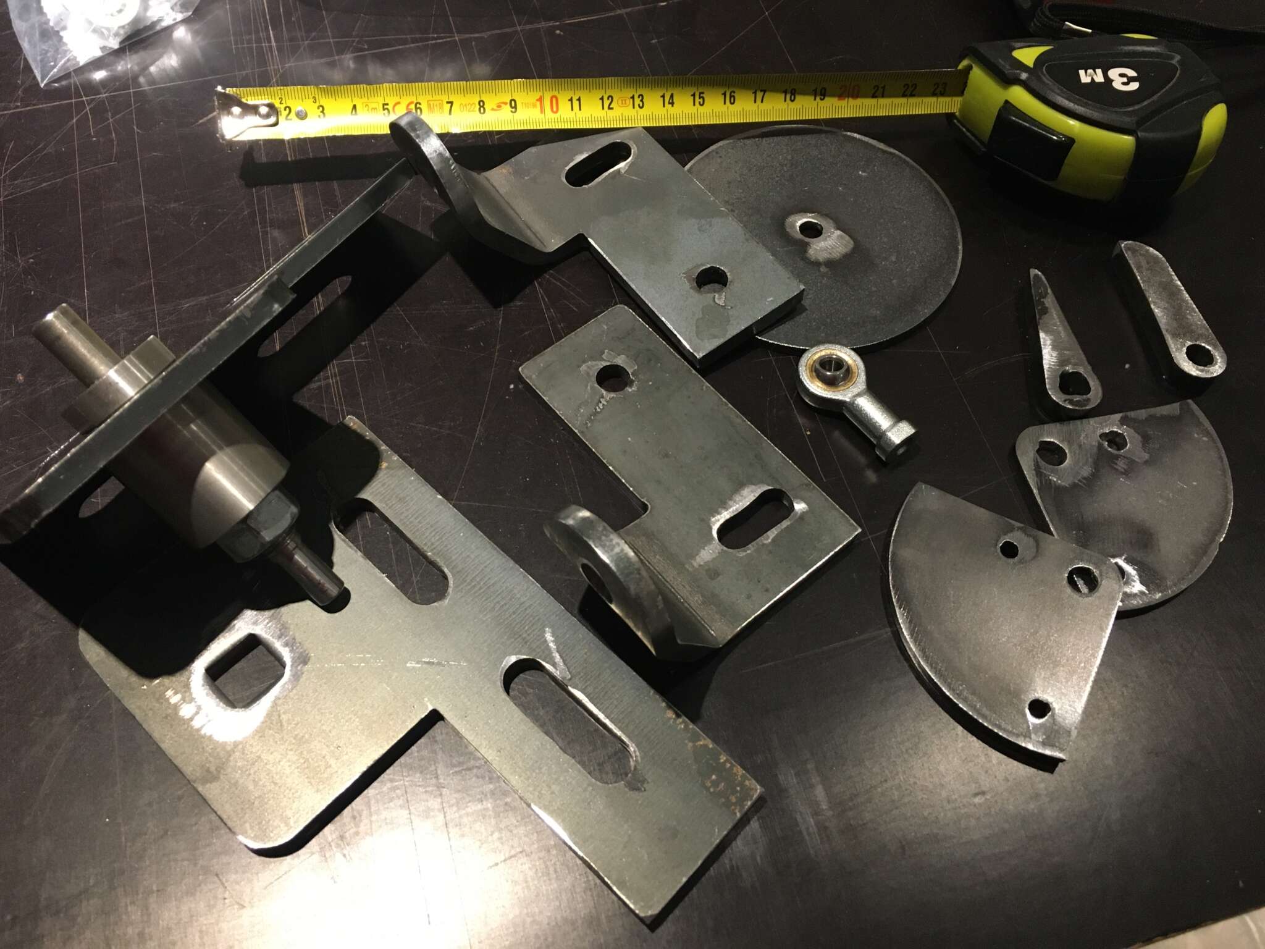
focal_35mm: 29
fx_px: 1060
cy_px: 474
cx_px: 632
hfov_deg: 61.7
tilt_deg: -58.9
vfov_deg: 48.2
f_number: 2.2
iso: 200
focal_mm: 4.15
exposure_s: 1/25
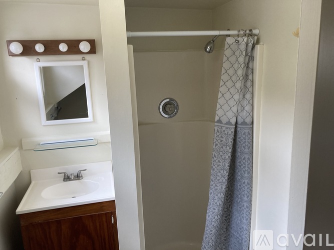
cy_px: 125
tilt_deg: -12.3
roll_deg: +2.3
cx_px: 167
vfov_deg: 49.7
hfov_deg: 63.5
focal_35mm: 28
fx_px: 270
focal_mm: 3.99
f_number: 1.8
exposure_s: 1/120
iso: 80
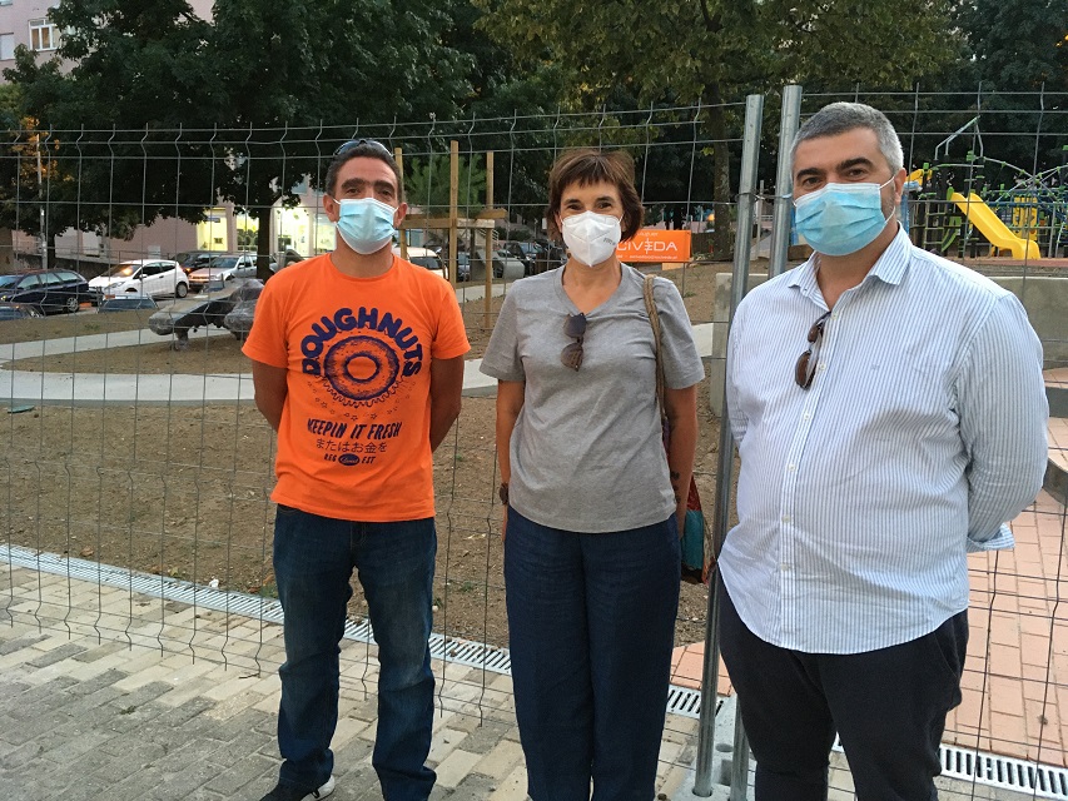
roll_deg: -1.0
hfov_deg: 61.7
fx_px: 895
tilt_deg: -8.7
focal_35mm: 29
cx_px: 534
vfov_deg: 48.2
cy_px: 400
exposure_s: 1/17
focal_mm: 4.15
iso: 200
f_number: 2.2
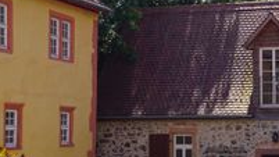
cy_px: 64
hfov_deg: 20.3
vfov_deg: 11.7
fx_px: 762
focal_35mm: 103
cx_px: 251
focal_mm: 22
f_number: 9
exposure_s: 1/125
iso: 100
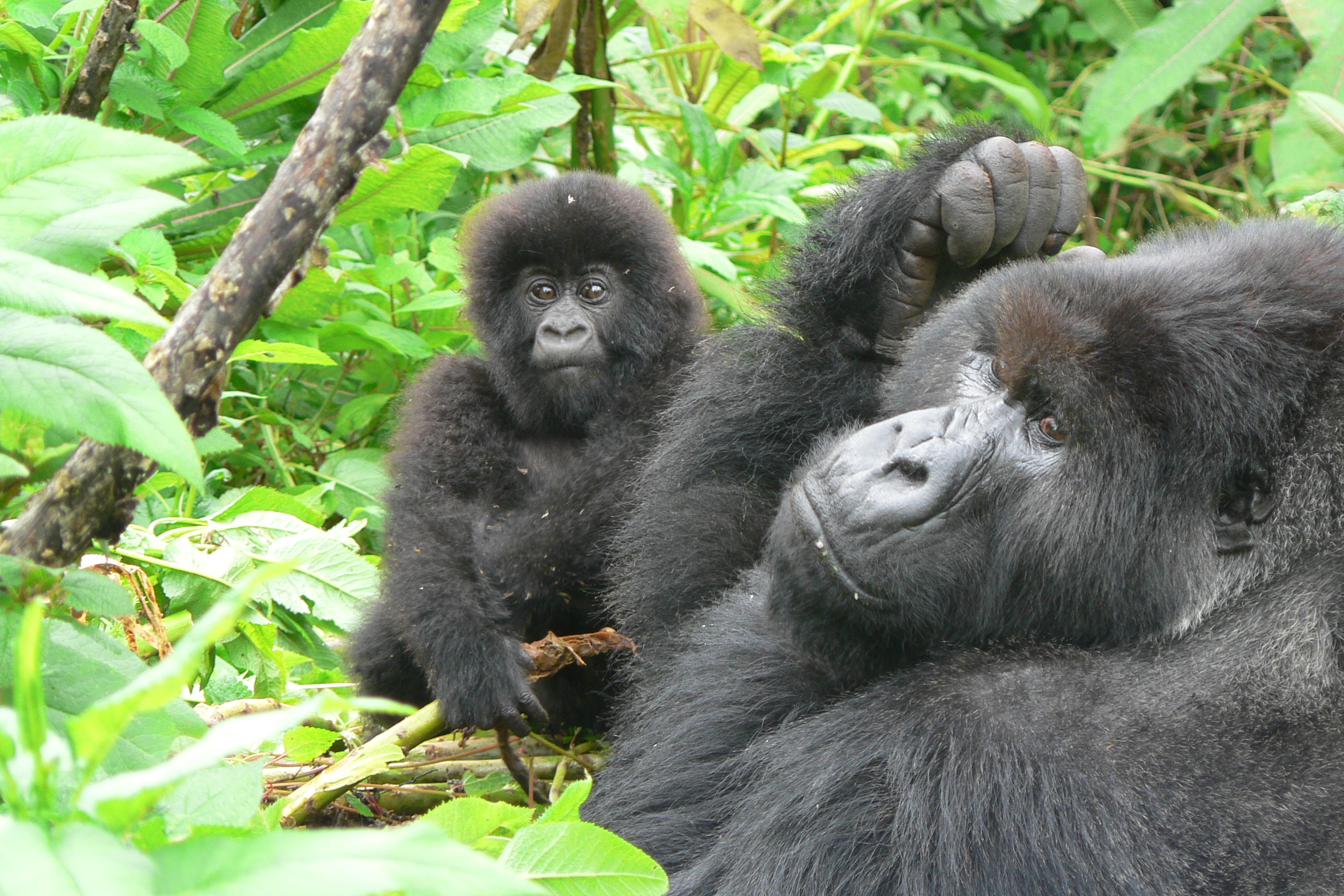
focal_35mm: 218
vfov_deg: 6.3
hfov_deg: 9.4
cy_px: 391
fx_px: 8138
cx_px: 671
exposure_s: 1/30
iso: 80
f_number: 3.3
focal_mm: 34.8
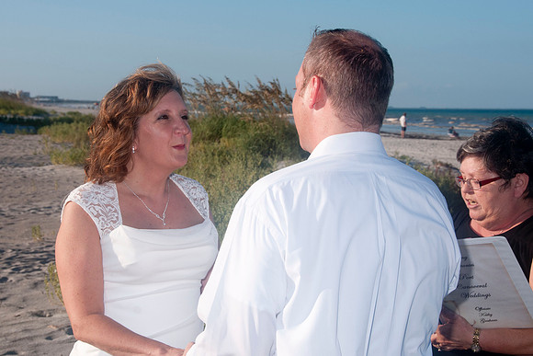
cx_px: 225
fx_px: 1303
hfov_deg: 23.1
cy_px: 156
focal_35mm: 88
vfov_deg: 15.5
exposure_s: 1/250
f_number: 11
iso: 100
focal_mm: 50
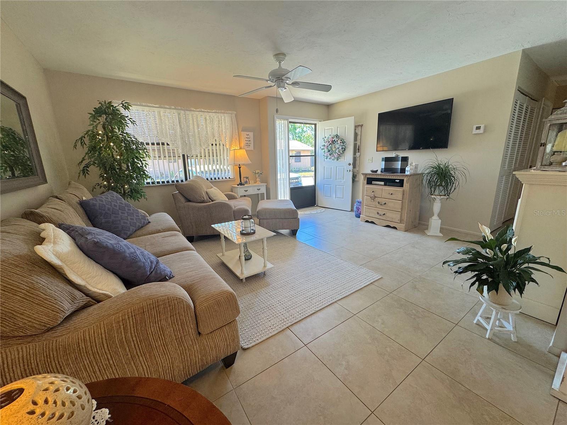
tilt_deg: -13.4
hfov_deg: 102.1
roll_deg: +1.3
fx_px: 229
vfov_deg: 85.7
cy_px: 212
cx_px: 284
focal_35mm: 14
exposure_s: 1/120
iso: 160
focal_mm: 2.22
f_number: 2.2
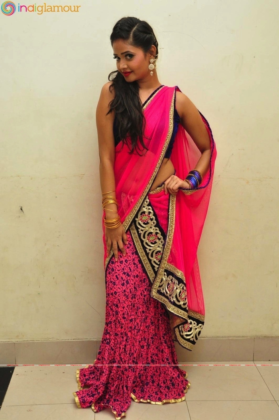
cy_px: 210
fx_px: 524
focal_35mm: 45
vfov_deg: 43.6
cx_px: 140
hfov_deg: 29.8
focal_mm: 30
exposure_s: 1/125
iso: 1600
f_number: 7.1
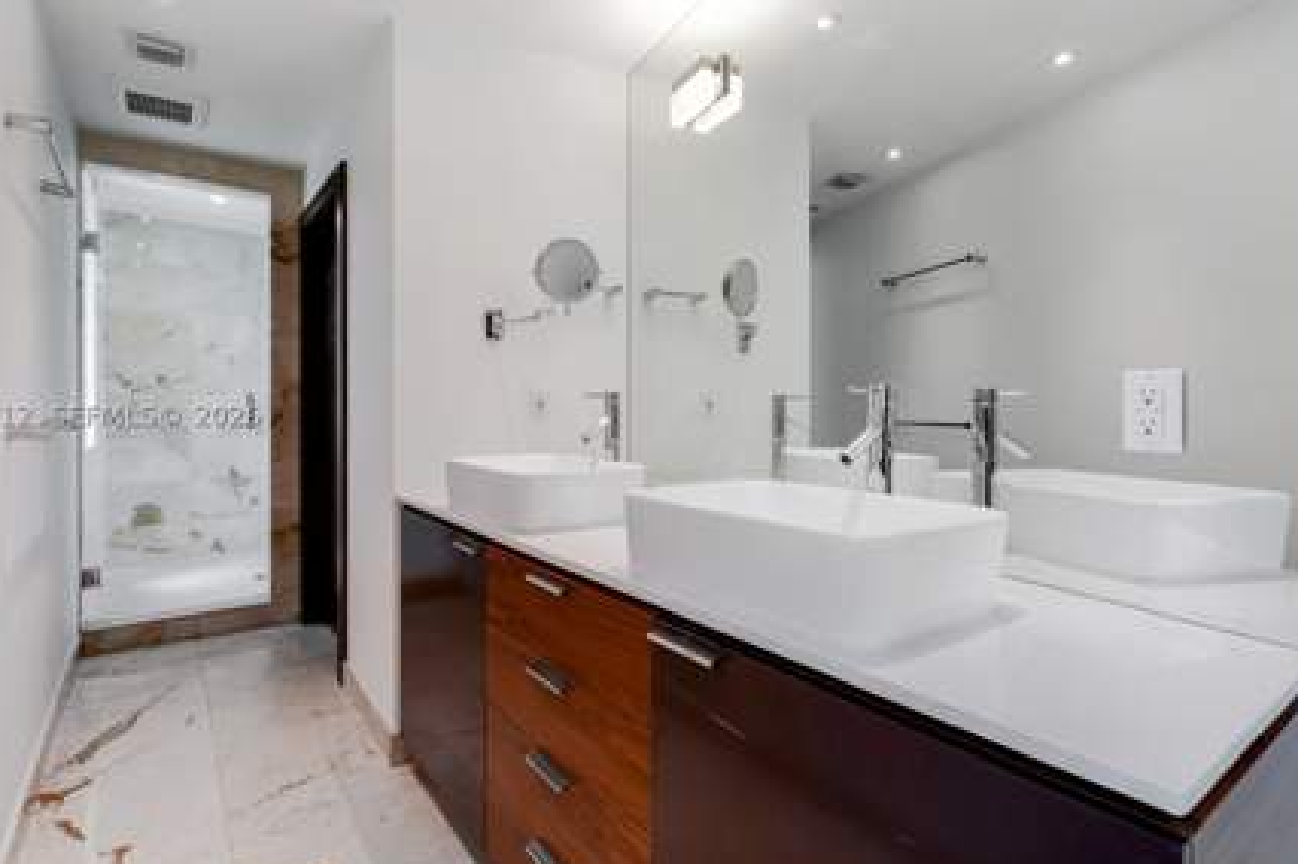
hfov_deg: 89.9
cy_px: 412
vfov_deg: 67.3
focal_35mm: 18
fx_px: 648
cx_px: 599
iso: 64
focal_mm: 16
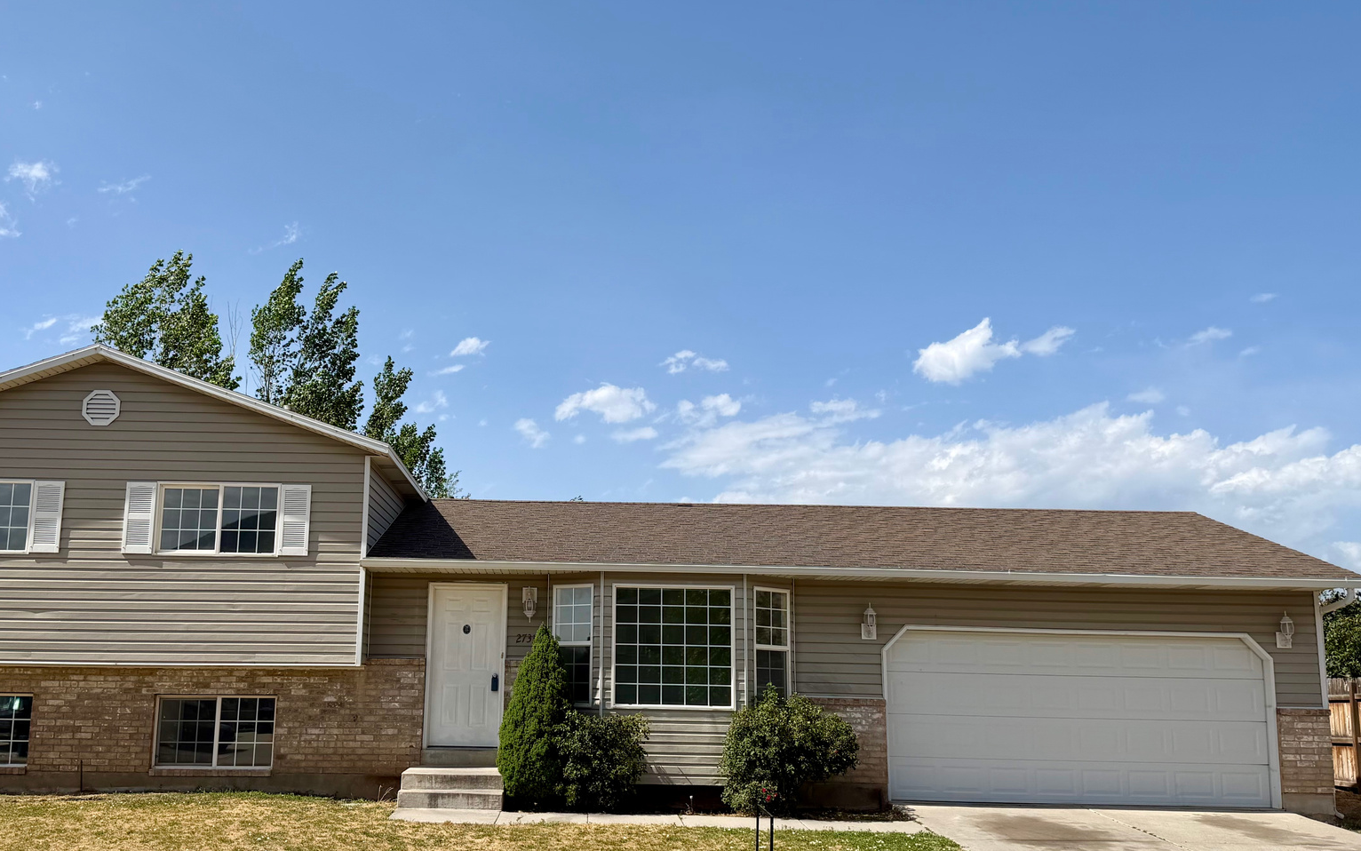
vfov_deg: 37.2
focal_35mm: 34
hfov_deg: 56.4
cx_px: 571
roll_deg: -1.3
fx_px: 1261
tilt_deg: +9.4
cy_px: 469
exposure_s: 1/5714
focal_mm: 6.76
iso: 80
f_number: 1.78
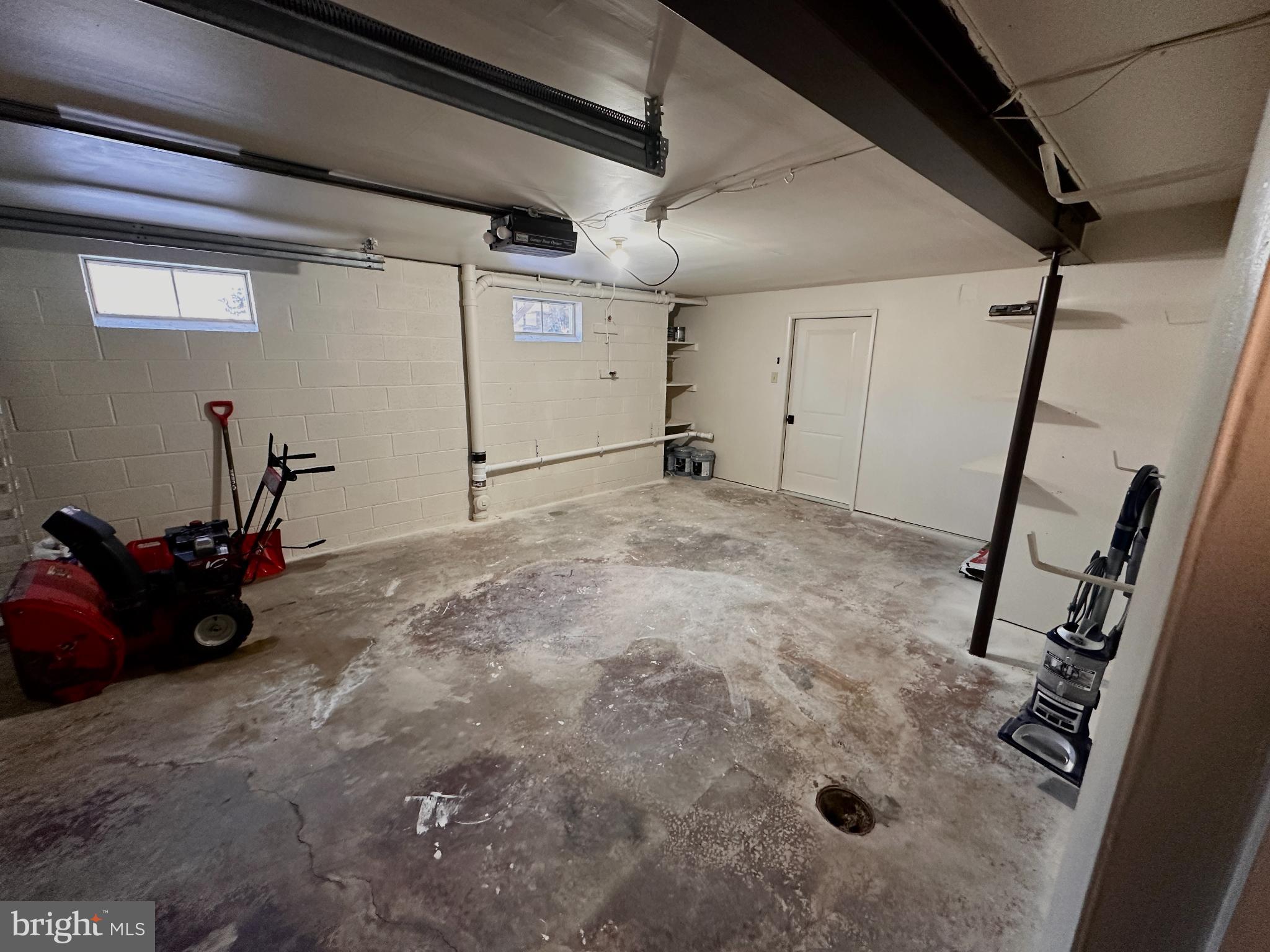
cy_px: 476
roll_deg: -0.8
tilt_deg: -13.2
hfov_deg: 102.1
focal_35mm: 14
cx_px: 635
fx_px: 514
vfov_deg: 85.7
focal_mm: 2.22
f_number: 2.2
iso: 250
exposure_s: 1/60
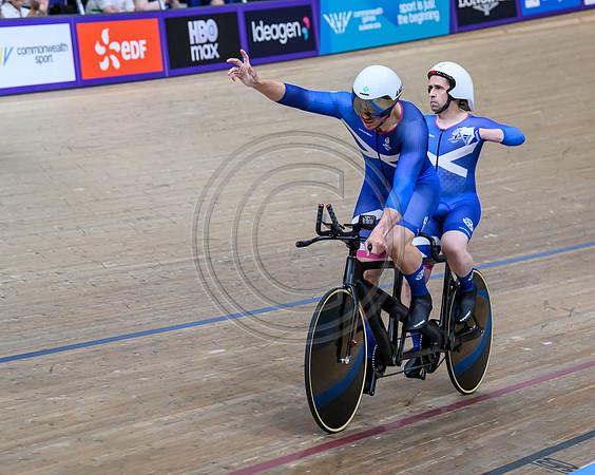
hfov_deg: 15.4
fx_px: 2191
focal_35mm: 125
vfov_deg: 12.4
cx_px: 420
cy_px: 195
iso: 4000
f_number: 3.5
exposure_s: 1/2500
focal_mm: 94
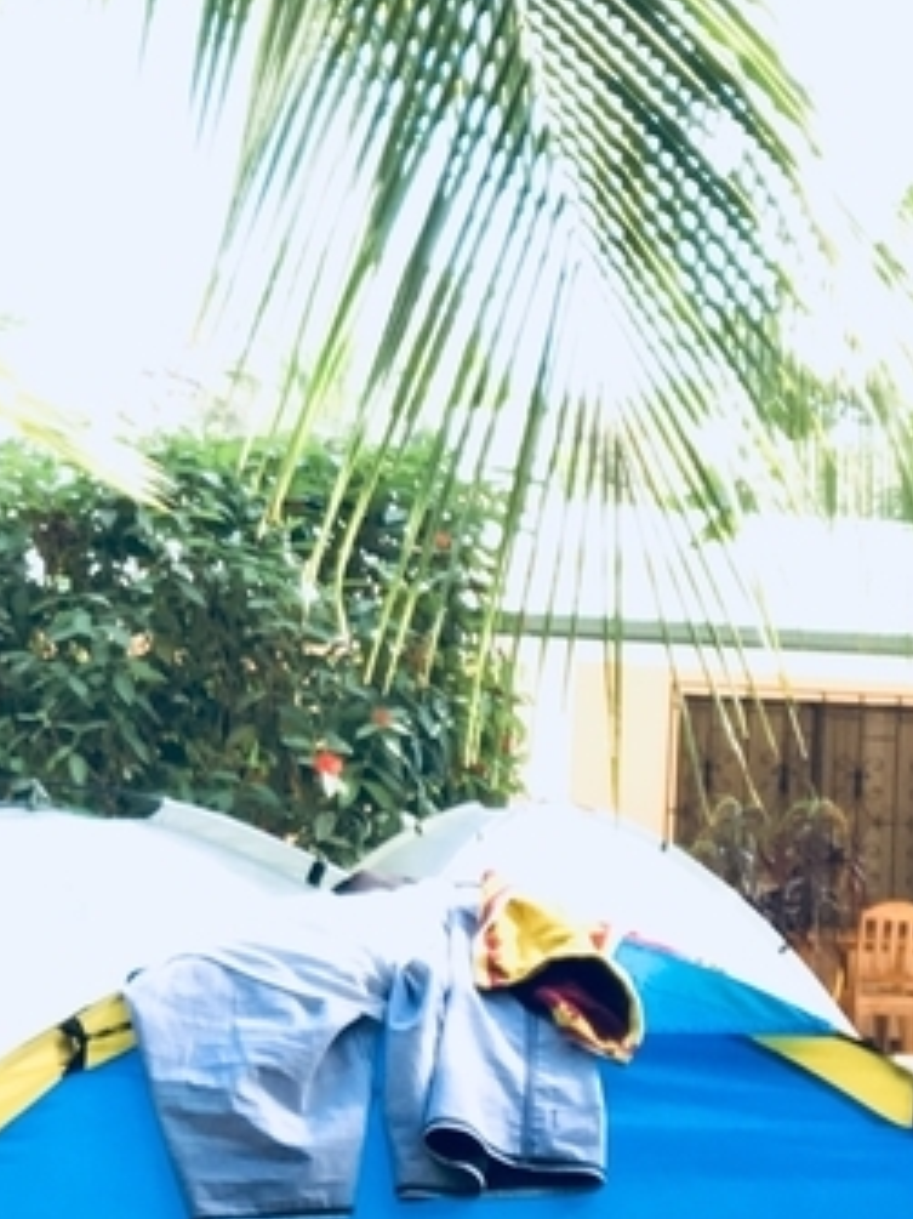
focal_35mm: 104
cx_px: -356
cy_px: 691
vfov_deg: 18.9
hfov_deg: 13.6
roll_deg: -4.6
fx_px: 3660
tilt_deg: +1.2
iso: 40
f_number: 2.2
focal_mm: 4.15
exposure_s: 1/120
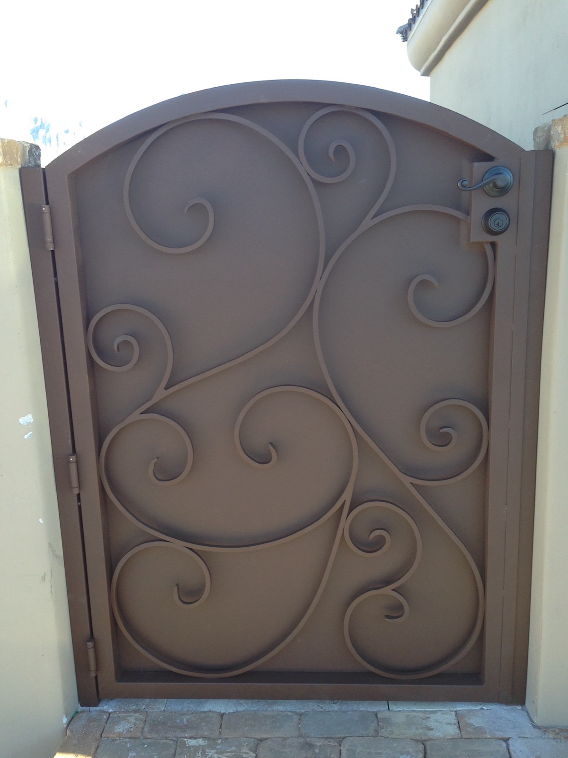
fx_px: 722
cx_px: 284
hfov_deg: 42.9
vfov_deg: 55.4
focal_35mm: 33
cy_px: 379
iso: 50
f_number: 2.4
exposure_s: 1/128
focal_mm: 4.12
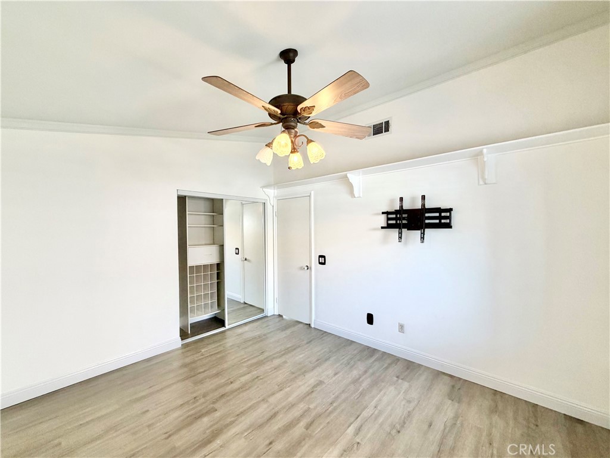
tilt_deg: -0.6
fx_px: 247
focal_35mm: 14
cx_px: 305
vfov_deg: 85.7
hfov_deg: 102.1
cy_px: 229
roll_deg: +0.7
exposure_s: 1/120
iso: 320
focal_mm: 2.22
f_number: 2.2
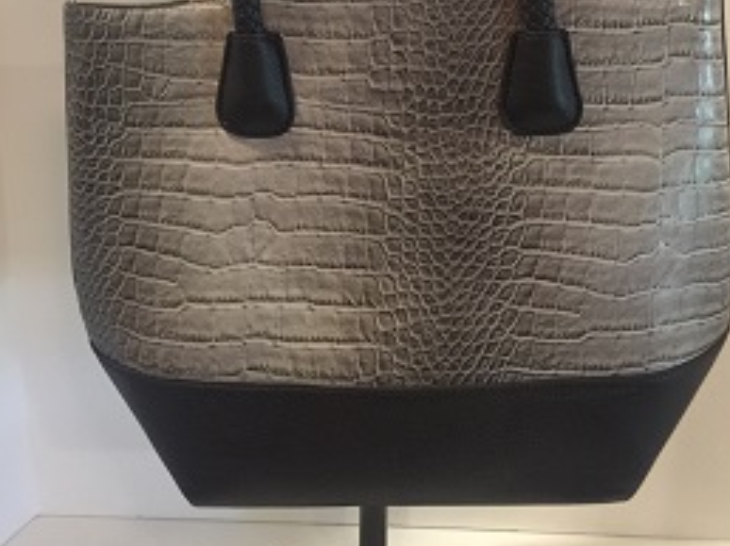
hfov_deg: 42.0
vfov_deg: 30.2
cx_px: 422
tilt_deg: -14.2
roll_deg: -1.5
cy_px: 17
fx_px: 948
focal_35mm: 45
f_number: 2.2
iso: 100
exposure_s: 1/15
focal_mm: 4.15
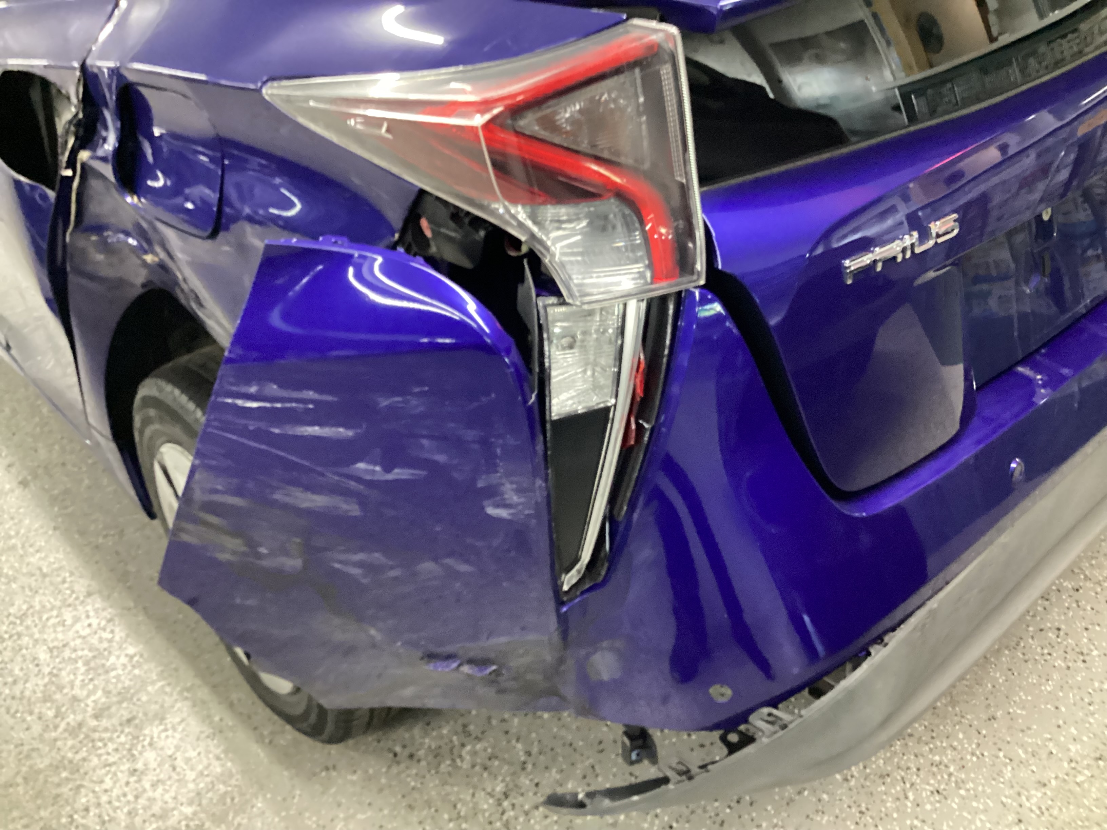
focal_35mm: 31
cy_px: 415
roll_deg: +3.2
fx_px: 991
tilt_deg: -35.2
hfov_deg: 58.4
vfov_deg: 45.4
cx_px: 554
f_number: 2.4
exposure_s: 1/30
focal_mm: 3.3
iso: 640
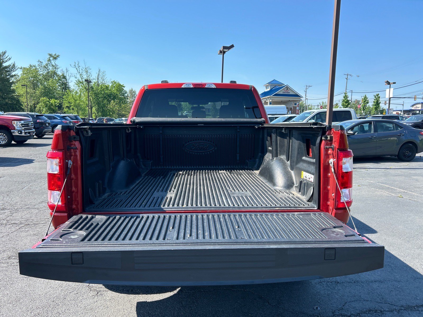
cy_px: 158
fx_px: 318
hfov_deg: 67.3
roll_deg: -1.4
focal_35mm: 26
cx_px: 212
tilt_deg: -6.5
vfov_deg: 53.1
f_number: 1.5
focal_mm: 5.7
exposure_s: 1/2045
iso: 50
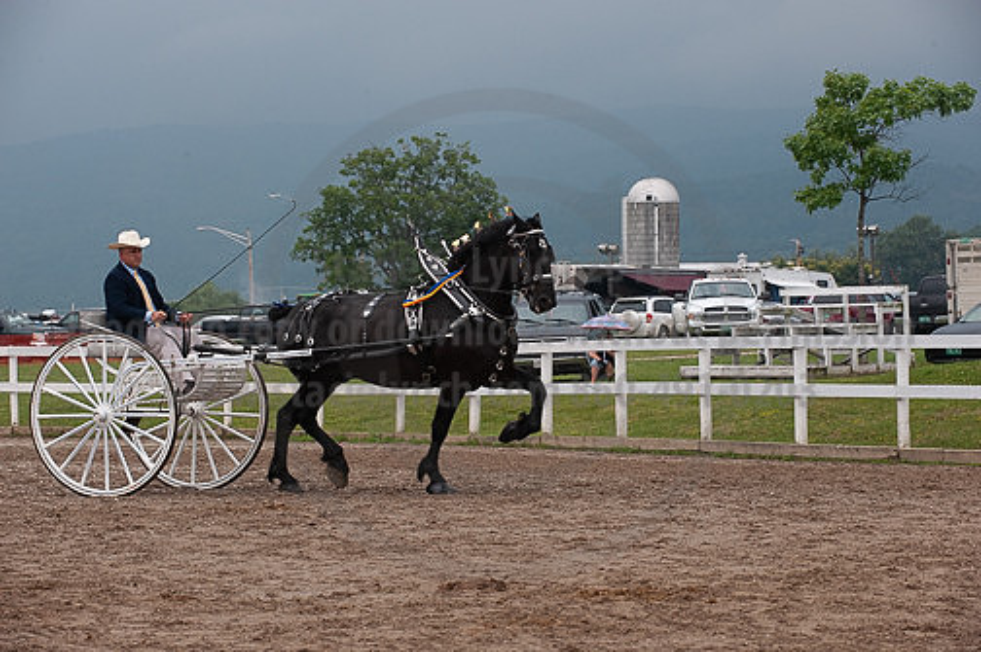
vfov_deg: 10.5
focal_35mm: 130
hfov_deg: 15.8
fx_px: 3539
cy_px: 326
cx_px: 490
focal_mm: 130
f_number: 5.6
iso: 1100
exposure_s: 1/800
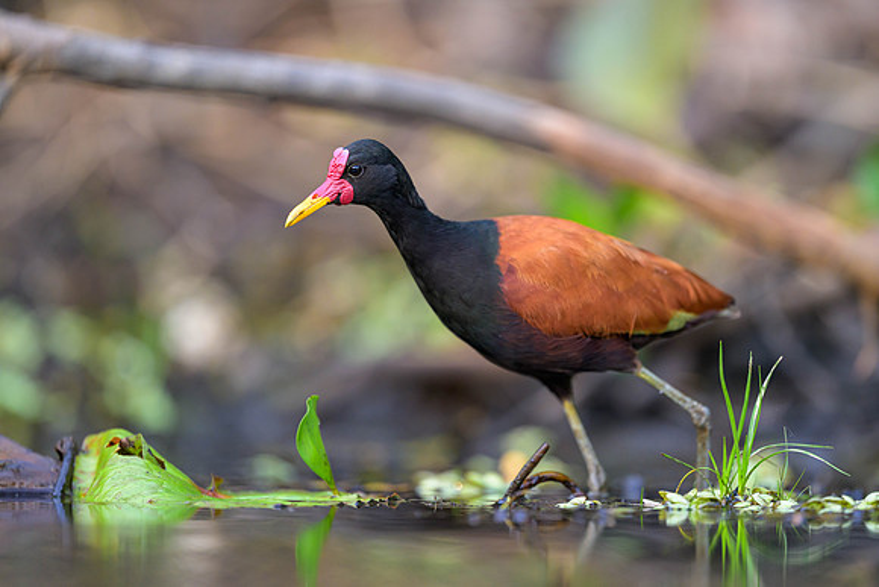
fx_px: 11568
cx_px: 499
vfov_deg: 2.9
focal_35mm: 474
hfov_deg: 4.4
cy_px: 266
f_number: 2.8
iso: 900
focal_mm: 400
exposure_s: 1/1600
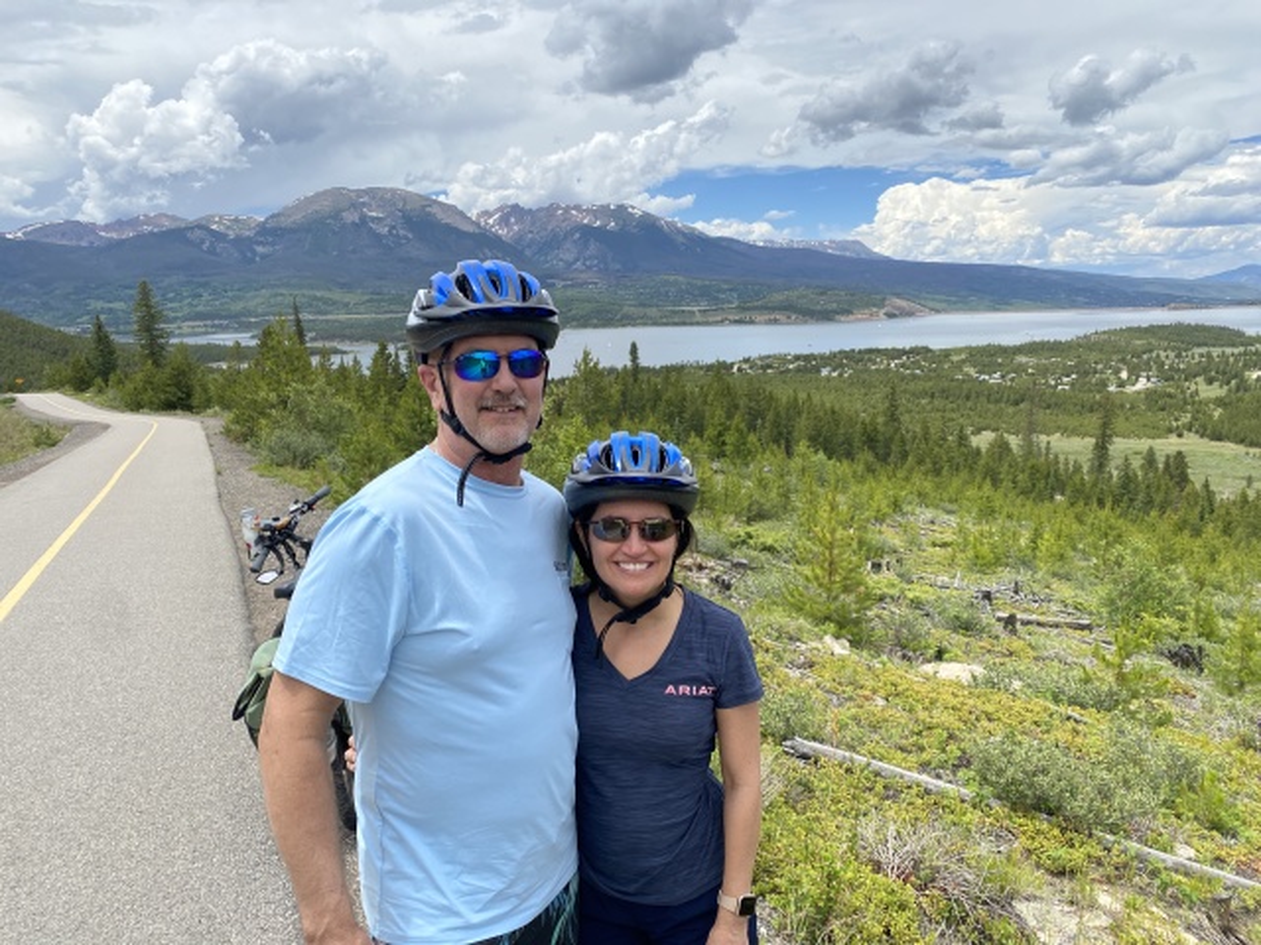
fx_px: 947
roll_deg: +2.4
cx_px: 630
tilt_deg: -11.5
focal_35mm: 26
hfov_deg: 67.3
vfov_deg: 53.1
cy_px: 472
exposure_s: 1/2410
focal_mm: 4.25
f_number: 1.8
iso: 32
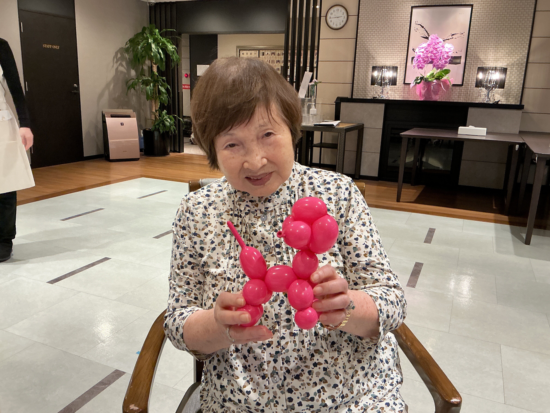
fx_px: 461
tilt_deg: -16.1
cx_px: 275
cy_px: 206
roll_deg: -1.8
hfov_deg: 61.7
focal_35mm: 29
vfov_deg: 48.2
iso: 100
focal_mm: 3
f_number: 1.8
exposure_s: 1/50
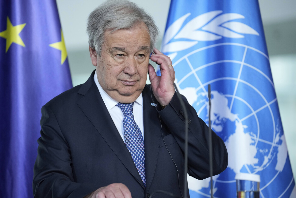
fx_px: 1604
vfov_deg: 7.0
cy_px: 100
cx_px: 131
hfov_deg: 10.5
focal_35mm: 195
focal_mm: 171
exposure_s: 1/400
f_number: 3.2
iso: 2000
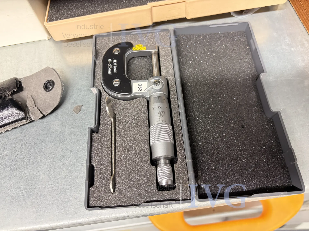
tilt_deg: -63.3
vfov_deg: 53.1
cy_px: 116
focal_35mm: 26
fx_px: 232
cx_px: 154
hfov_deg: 67.3
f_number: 1.6
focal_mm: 5.96
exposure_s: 1/50
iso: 320
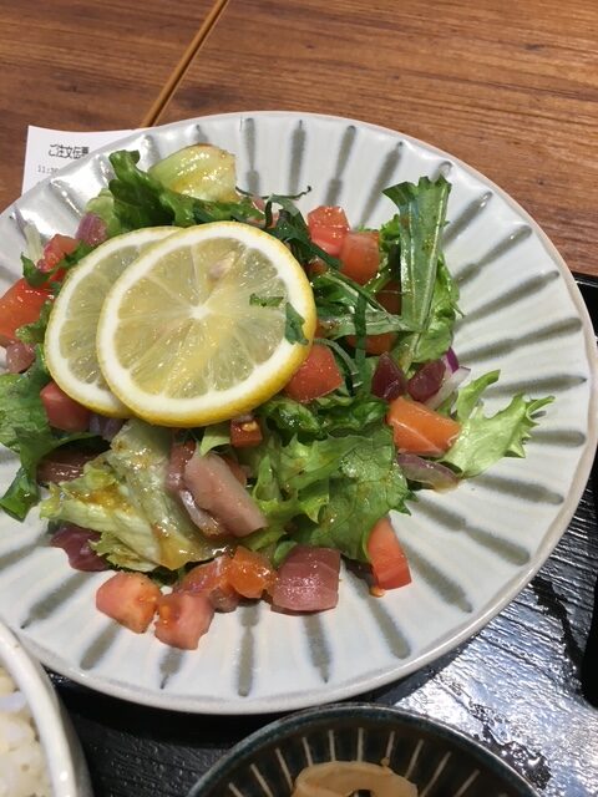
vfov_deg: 61.7
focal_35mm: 29
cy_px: 398
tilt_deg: -60.1
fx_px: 668
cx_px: 299
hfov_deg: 48.2
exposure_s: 1/40
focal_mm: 4.15
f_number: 2.2
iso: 25
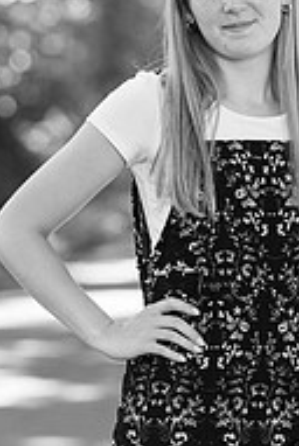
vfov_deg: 6.2
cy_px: 121
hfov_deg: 4.2
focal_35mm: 329
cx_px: 187
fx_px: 4084
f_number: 3.5
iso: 640
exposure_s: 1/200
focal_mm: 140
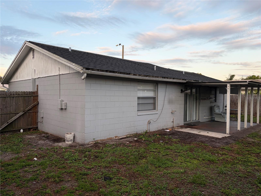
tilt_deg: -0.3
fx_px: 196
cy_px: 98
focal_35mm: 26
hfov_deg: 67.3
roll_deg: -1.2
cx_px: 130
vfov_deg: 53.1
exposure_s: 1/294
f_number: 1.6
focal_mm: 5.96
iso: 40
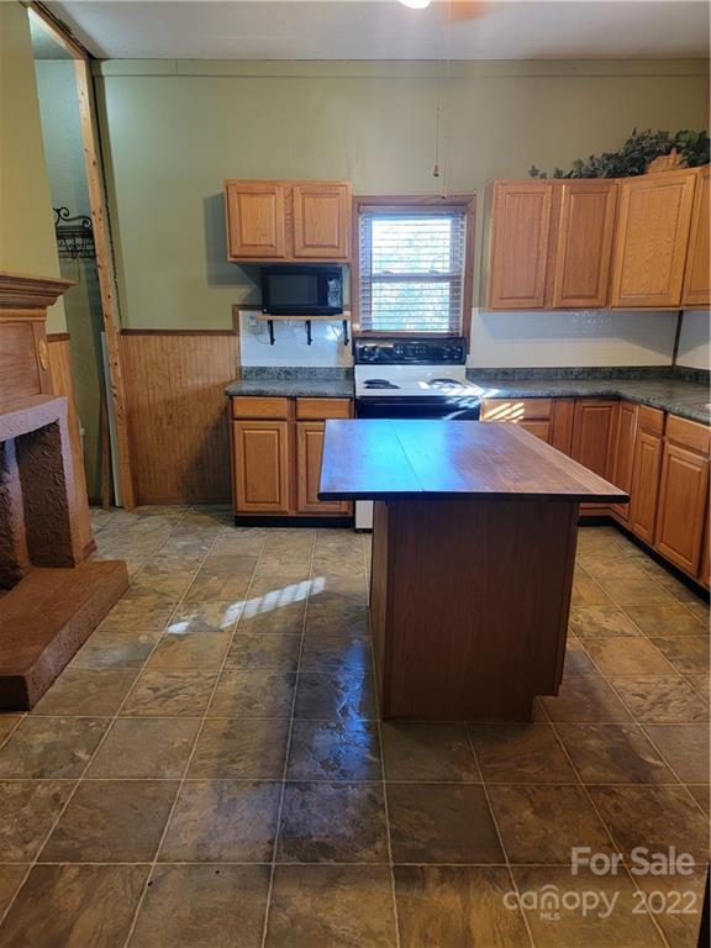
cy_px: 474
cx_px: 356
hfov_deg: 56.8
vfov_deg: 71.6
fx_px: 657
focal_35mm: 24
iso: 160
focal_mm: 6.7
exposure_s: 1/40
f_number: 1.8
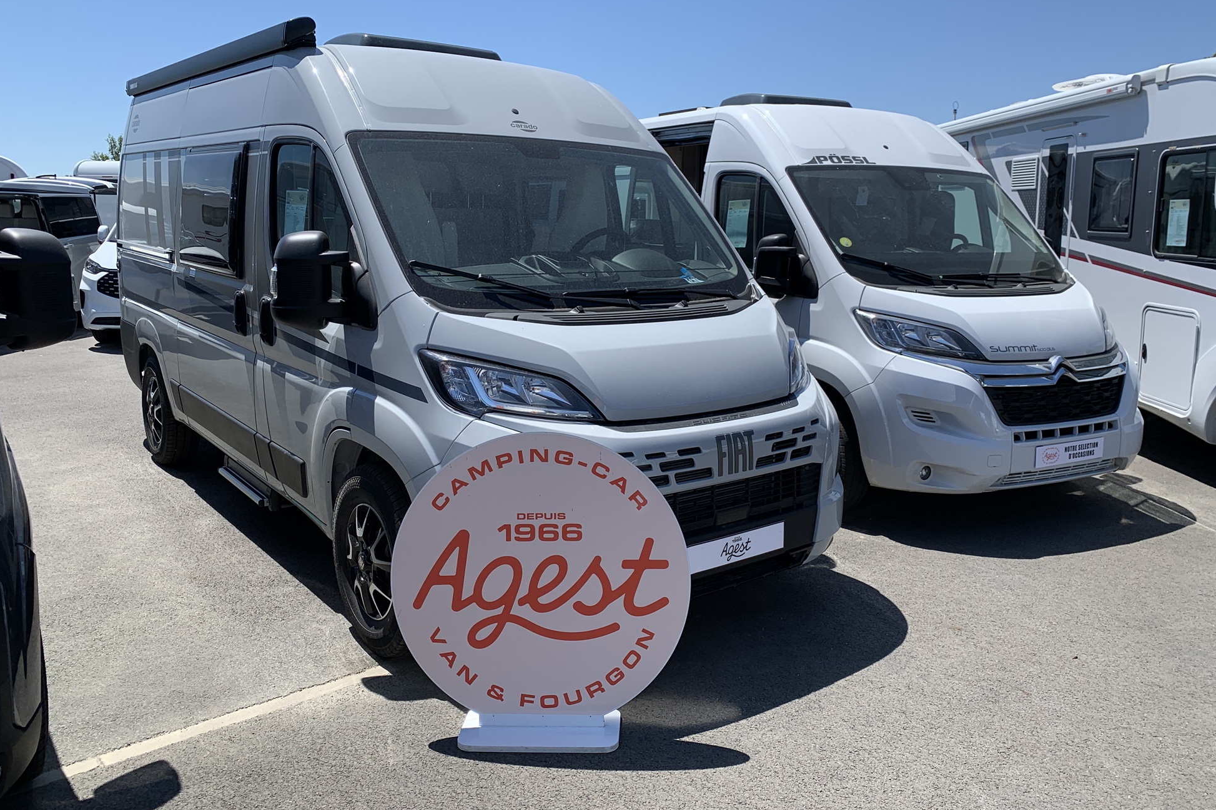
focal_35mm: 28
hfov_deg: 65.5
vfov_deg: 46.3
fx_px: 946
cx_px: 626
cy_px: 359
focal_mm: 4.25
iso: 25
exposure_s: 1/2160
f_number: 1.8
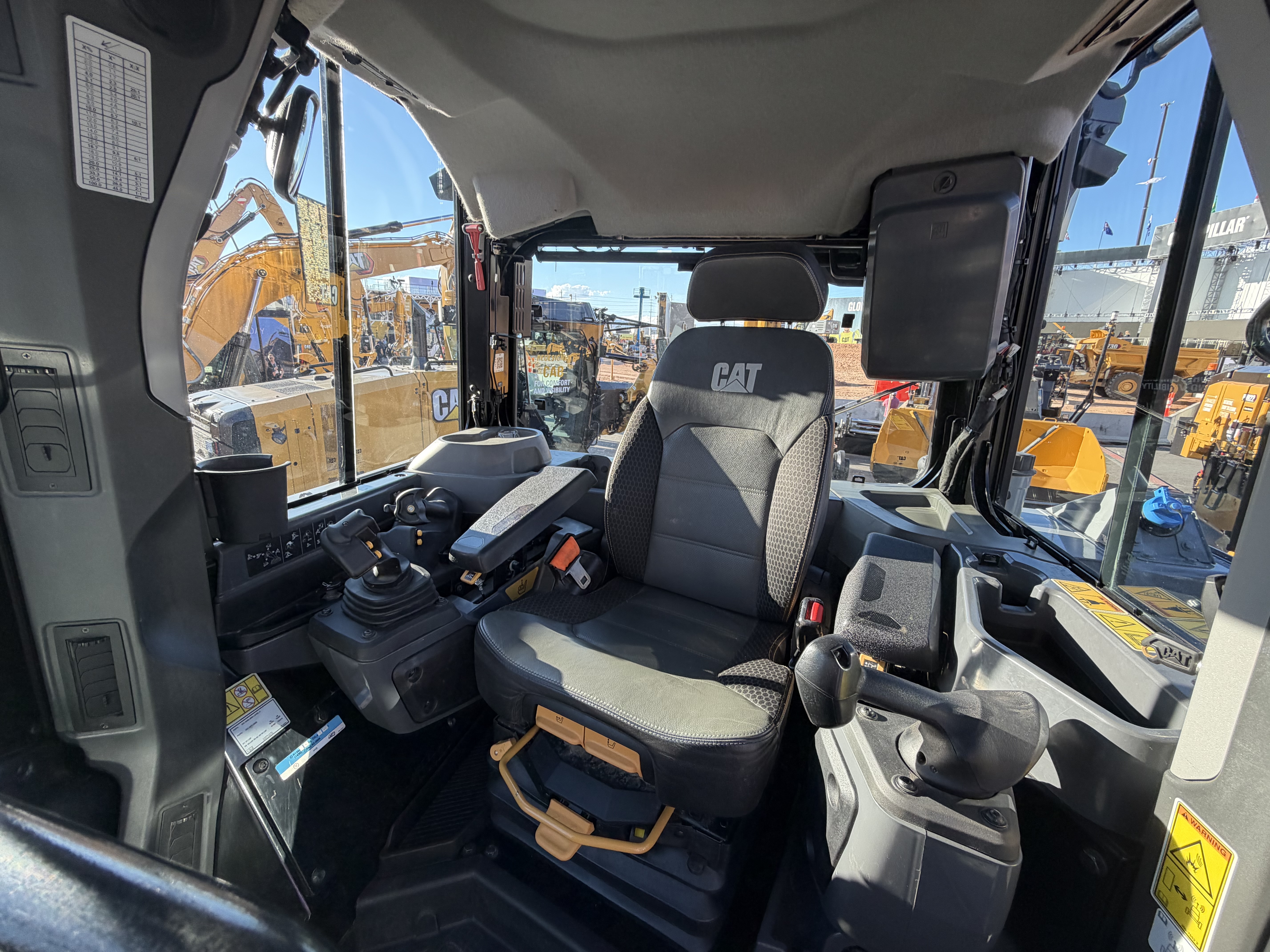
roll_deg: -0.9
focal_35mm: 14
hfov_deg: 102.1
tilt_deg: -14.7
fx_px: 514
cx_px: 635
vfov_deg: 85.7
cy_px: 476
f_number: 2.2
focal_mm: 2.22
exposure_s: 1/188
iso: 64
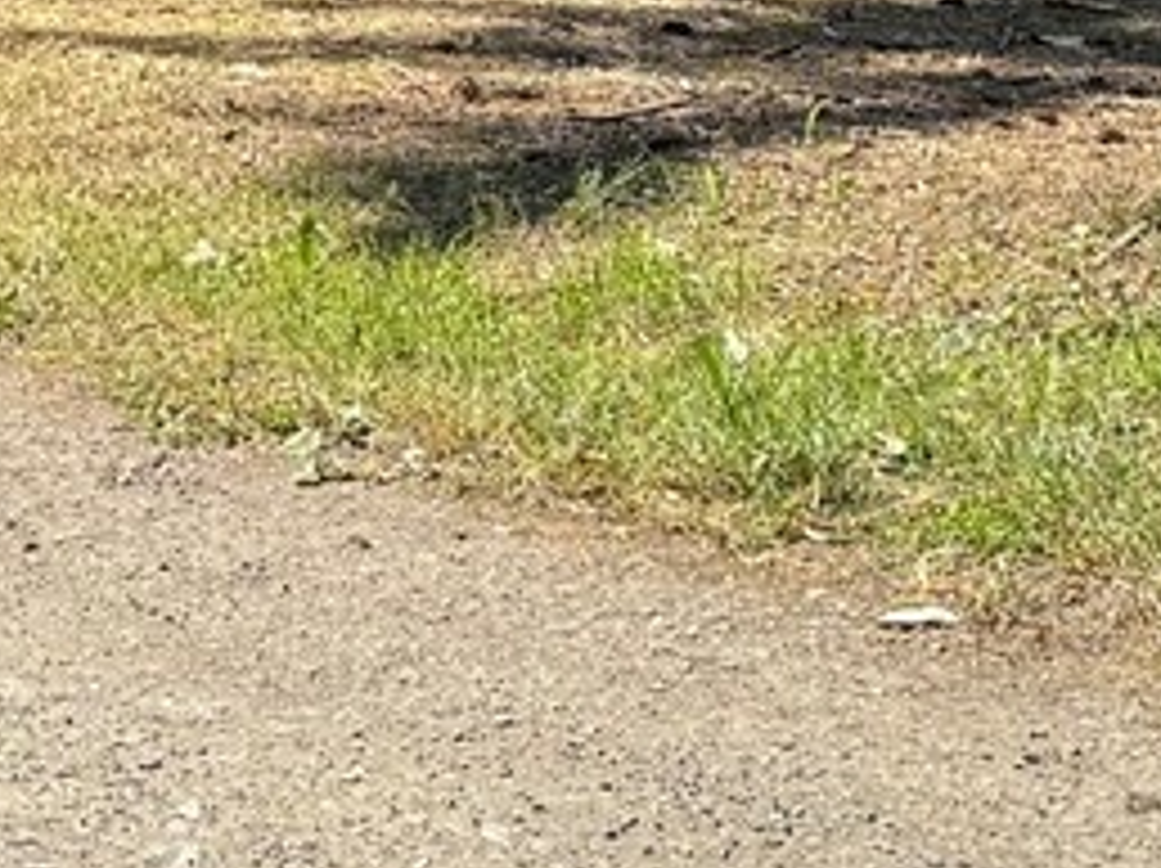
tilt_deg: -8.2
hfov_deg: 12.8
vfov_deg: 9.6
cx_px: -360
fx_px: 4993
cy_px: -549
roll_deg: +0.0
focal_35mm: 149
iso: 80
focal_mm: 6.76
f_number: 1.78
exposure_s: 1/1488
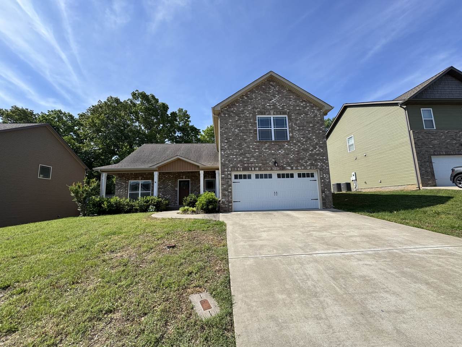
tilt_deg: +7.8
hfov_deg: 102.1
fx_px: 187
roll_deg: +1.9
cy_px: 174
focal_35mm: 14
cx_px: 231
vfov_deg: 85.7
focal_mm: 2.22
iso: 40
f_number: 2.2
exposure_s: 1/1256
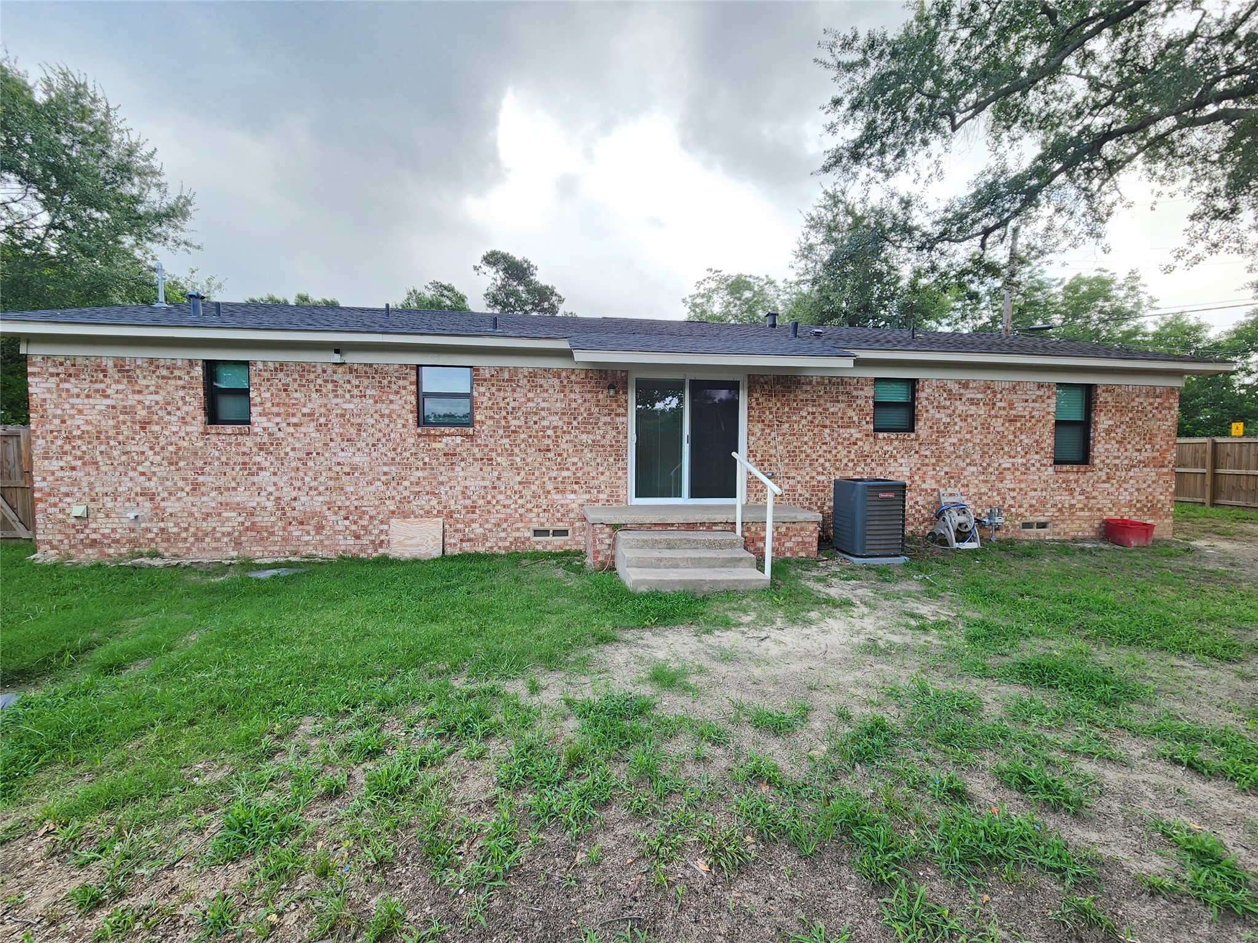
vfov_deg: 89.9
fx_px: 472
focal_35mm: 13
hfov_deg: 106.2
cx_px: 629
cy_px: 472
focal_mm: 2.2
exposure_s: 1/134
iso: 50
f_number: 2.2
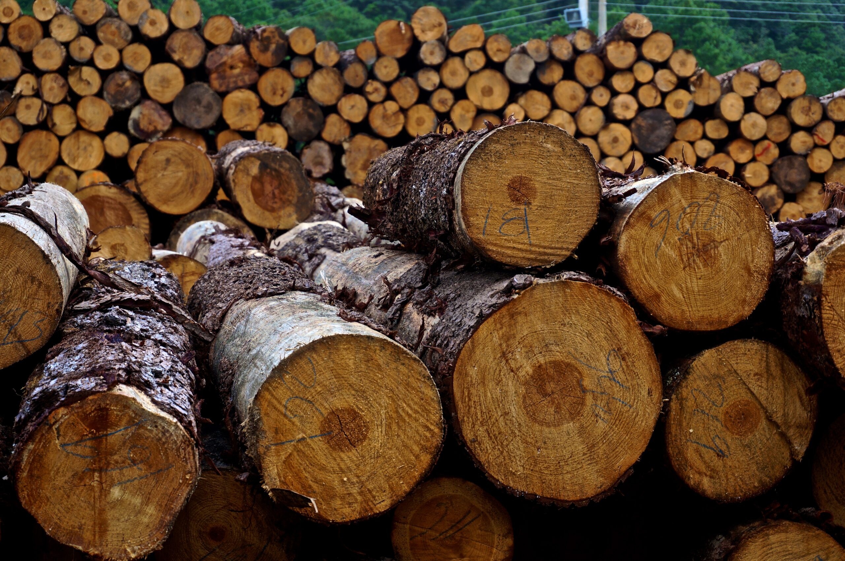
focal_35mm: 75
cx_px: 422
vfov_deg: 18.1
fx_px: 1758
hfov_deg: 27.0
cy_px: 280
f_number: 5.6
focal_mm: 50
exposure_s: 1/160
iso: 100
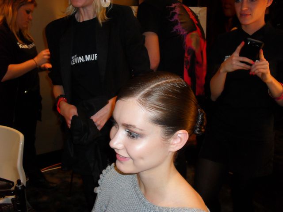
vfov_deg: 40.7
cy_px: 106
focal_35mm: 35
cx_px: 142
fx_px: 286
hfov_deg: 52.6
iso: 200
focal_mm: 6.3
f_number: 3.2
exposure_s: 1/45
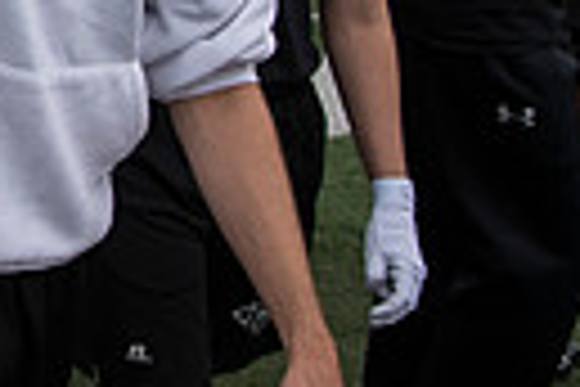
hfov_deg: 15.4
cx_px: -558
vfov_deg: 11.8
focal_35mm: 108
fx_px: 1740
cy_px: -281
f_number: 5.6
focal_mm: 24
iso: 640
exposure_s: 1/1600
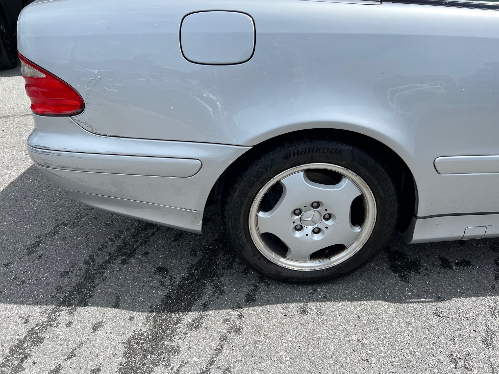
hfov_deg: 67.3
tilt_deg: -30.3
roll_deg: +0.9
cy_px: 187
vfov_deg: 53.1
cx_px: 250
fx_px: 375
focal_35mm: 26
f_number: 1.5
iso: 50
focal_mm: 5.7
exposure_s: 1/3165
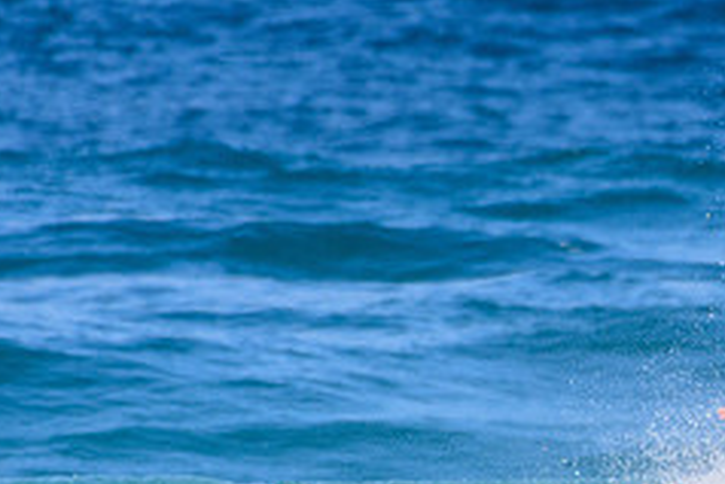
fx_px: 36875
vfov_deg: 0.8
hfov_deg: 1.1
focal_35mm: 1830
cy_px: 583
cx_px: 859
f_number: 5.6
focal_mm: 500
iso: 320
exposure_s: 1/2000
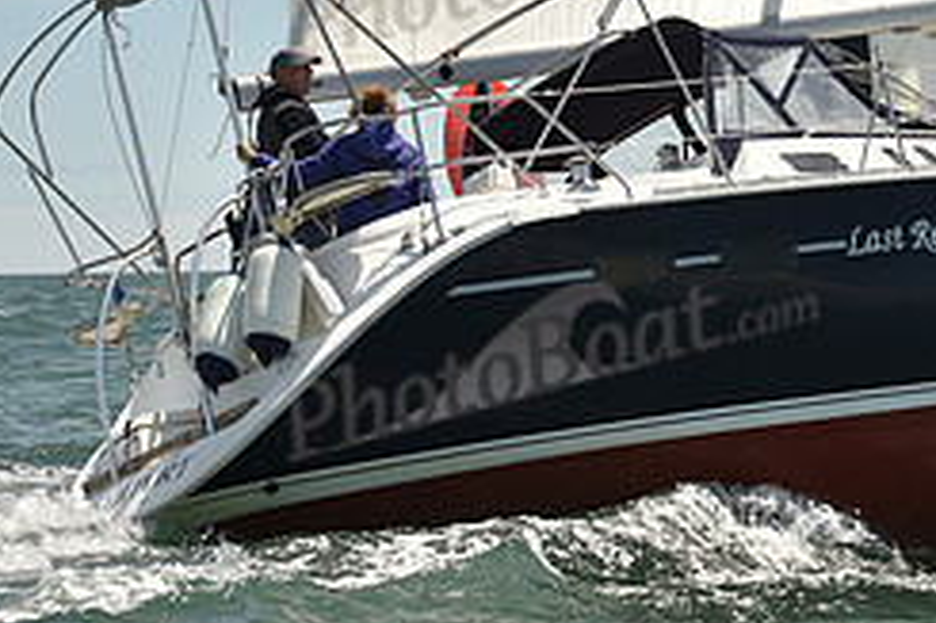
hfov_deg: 12.2
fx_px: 4313
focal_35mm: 166
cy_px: 109
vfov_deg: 8.2
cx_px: 1020
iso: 320
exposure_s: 1/800
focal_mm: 70
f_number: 10
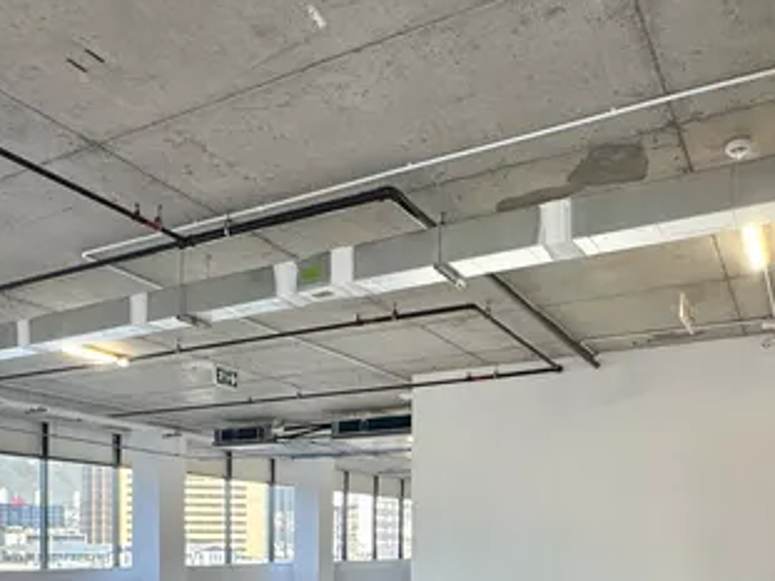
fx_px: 806
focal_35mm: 36
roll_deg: -0.8
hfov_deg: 51.2
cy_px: 571
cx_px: 331
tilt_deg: -1.7
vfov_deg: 36.0
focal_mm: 2.22
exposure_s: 1/99
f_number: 2.2
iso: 80
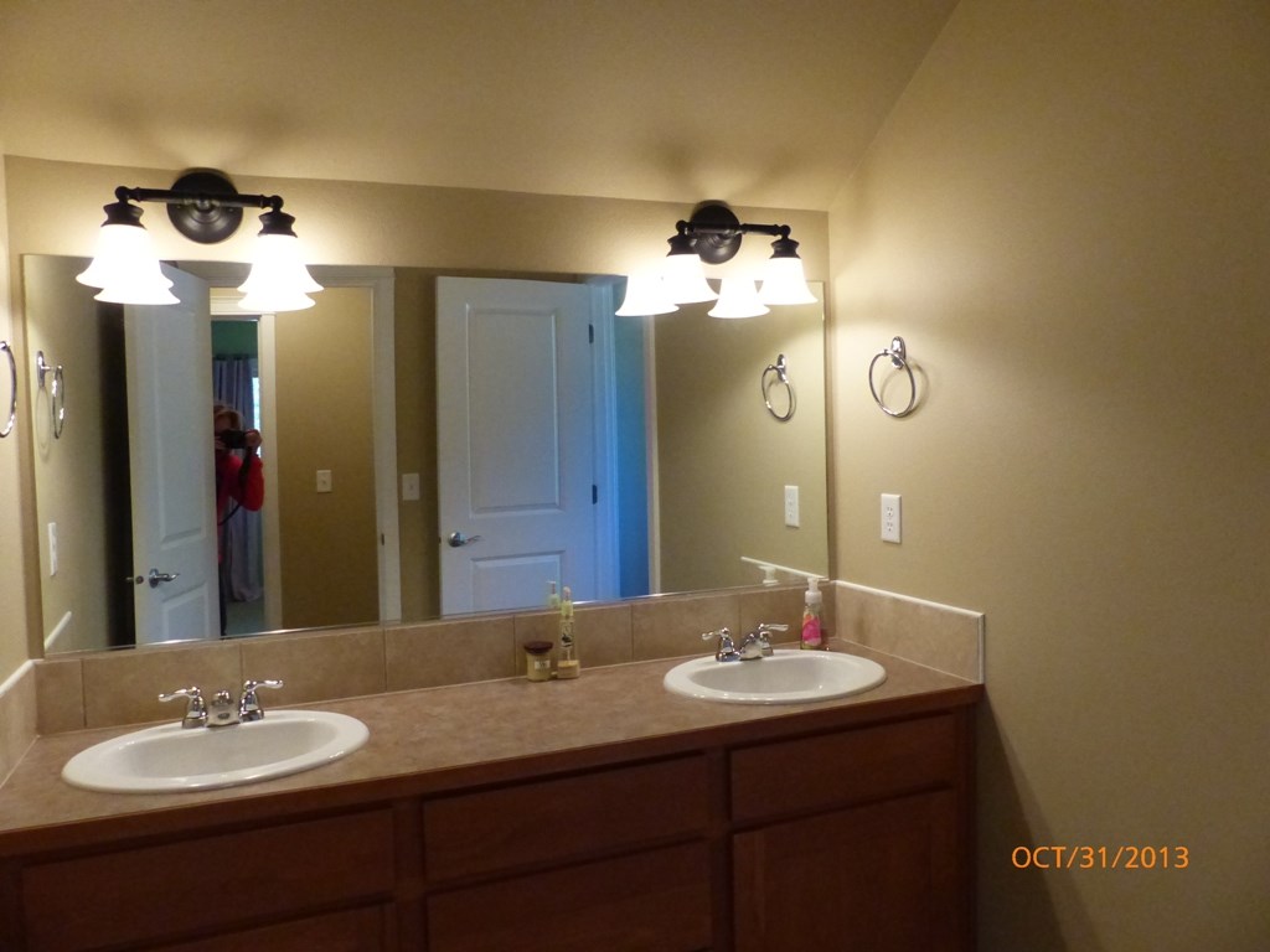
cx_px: 635
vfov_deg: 53.1
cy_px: 476
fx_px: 954
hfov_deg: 67.3
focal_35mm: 26
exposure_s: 1/125
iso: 800
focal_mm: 4.5
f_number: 2.8
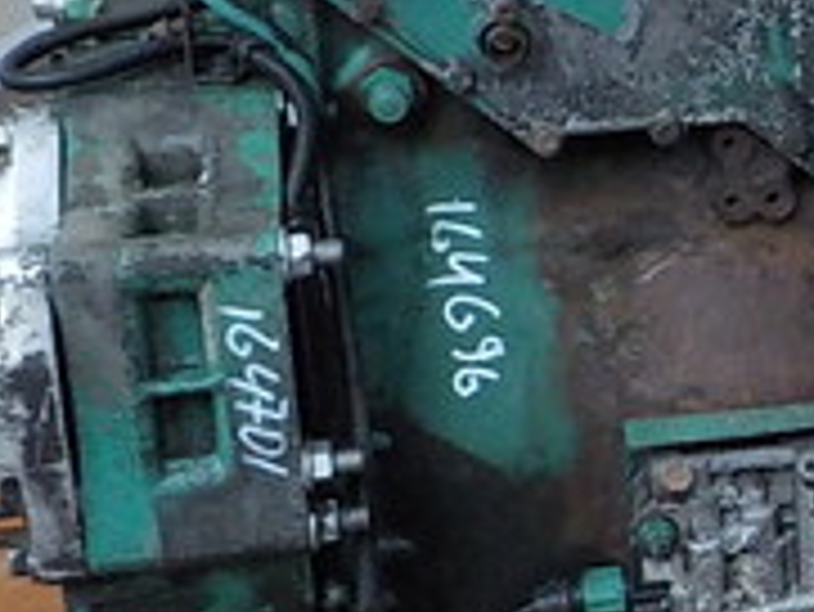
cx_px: 1120
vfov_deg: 14.0
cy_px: 243
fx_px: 2494
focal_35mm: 106
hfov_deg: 17.2
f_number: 3.3
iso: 360
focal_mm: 4.1
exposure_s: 1/30
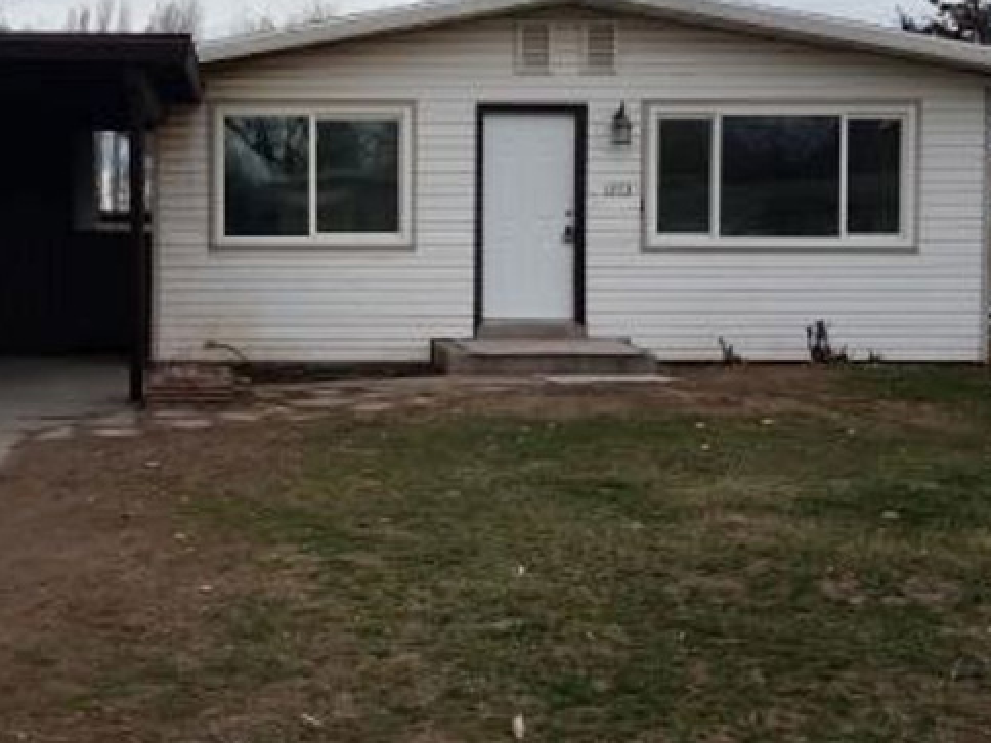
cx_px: 303
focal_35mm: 55
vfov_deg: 26.4
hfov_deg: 34.5
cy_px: 239
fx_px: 1575
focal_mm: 4.2
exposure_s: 1/1268
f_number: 1.7
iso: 40
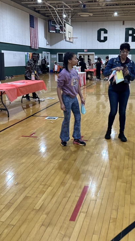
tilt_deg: -11.6
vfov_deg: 53.7
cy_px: 97
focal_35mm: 37
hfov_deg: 31.7
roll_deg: -2.1
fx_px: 236
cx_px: 93
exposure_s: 1/118
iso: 250
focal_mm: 6.86
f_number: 1.78
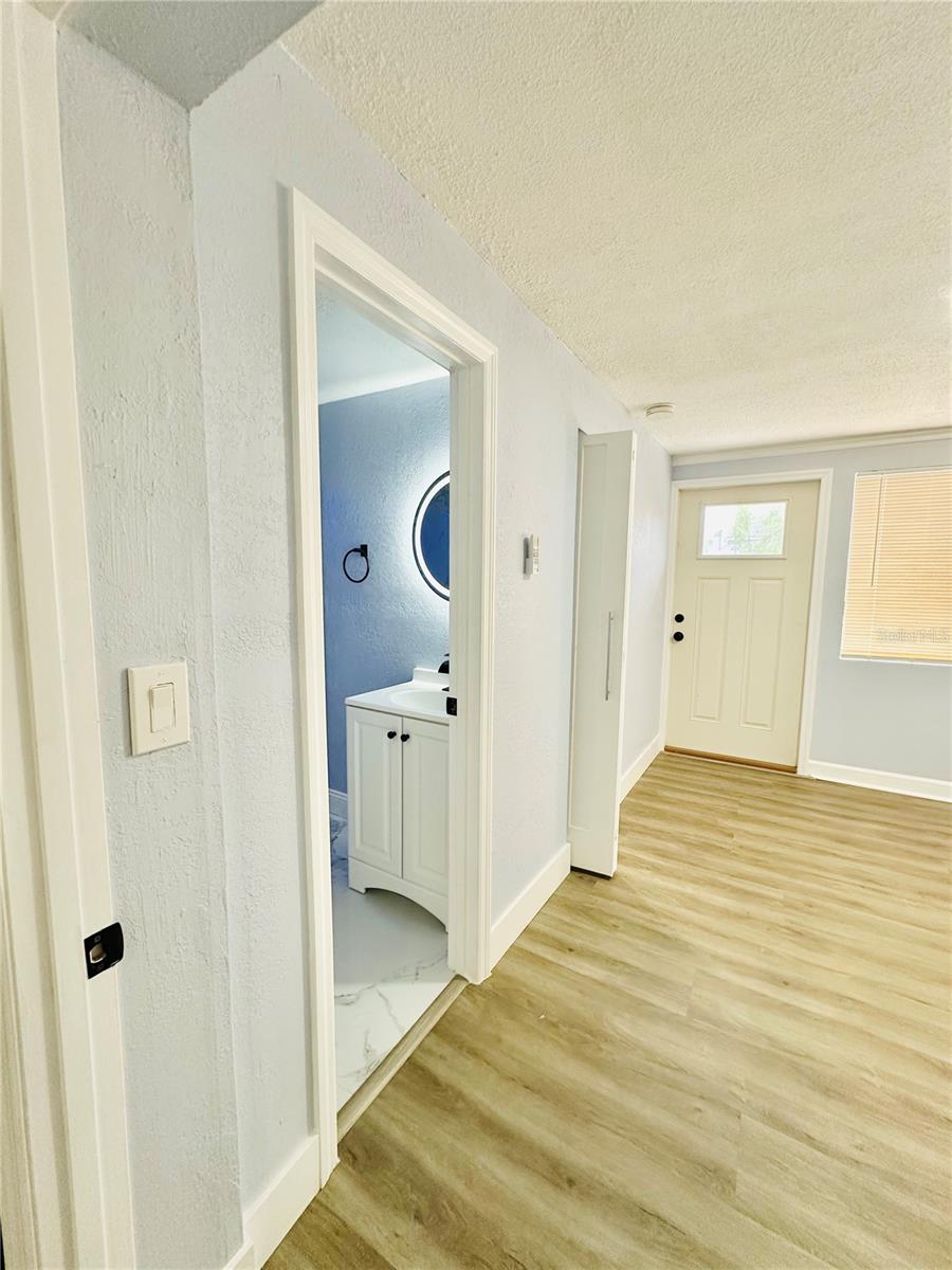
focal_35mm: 14
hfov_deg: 85.7
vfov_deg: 102.1
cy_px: 635
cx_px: 476
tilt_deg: -6.2
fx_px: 513
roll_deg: -0.7
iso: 160
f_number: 2.2
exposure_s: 1/60
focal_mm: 2.22
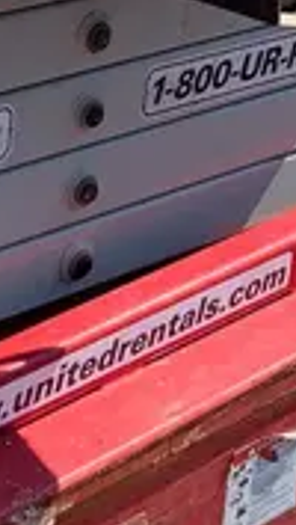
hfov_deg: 10.2
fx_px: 1627
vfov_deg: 16.9
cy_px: -209
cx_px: -74
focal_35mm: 117
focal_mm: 4.25
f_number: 1.8
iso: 25
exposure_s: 1/1205
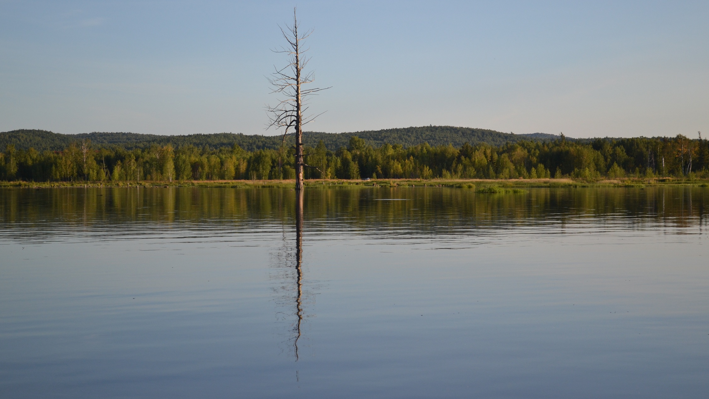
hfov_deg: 27.9
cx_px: 354
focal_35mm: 76
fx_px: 1429
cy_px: 174
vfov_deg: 15.9
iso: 400
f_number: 5.3
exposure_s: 1/1000
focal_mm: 48
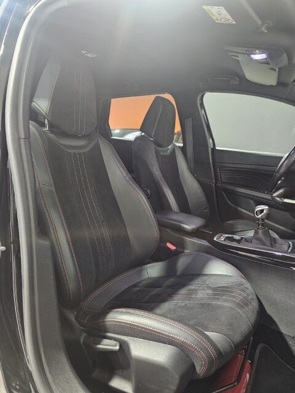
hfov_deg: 58.9
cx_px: 148
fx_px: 261
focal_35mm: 23
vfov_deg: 73.9
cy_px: 196
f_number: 1.7
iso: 640
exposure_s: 1/33
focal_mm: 6.3
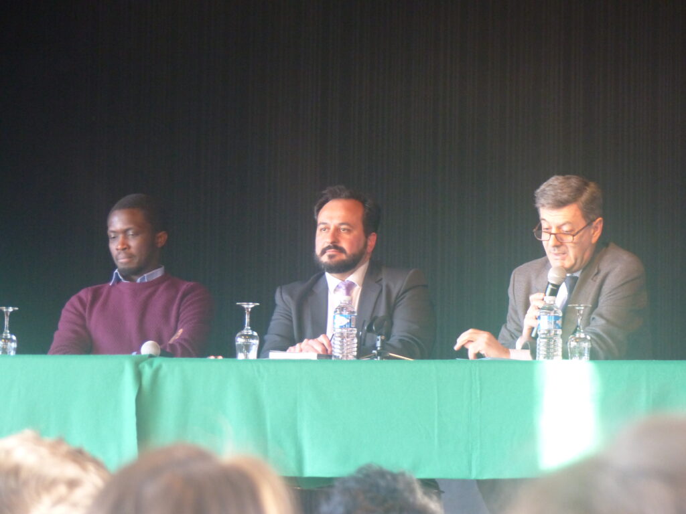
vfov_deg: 9.3
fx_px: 3171
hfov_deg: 12.3
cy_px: 257
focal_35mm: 160
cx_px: 343
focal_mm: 28.7
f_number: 2.8
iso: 400
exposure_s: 1/15
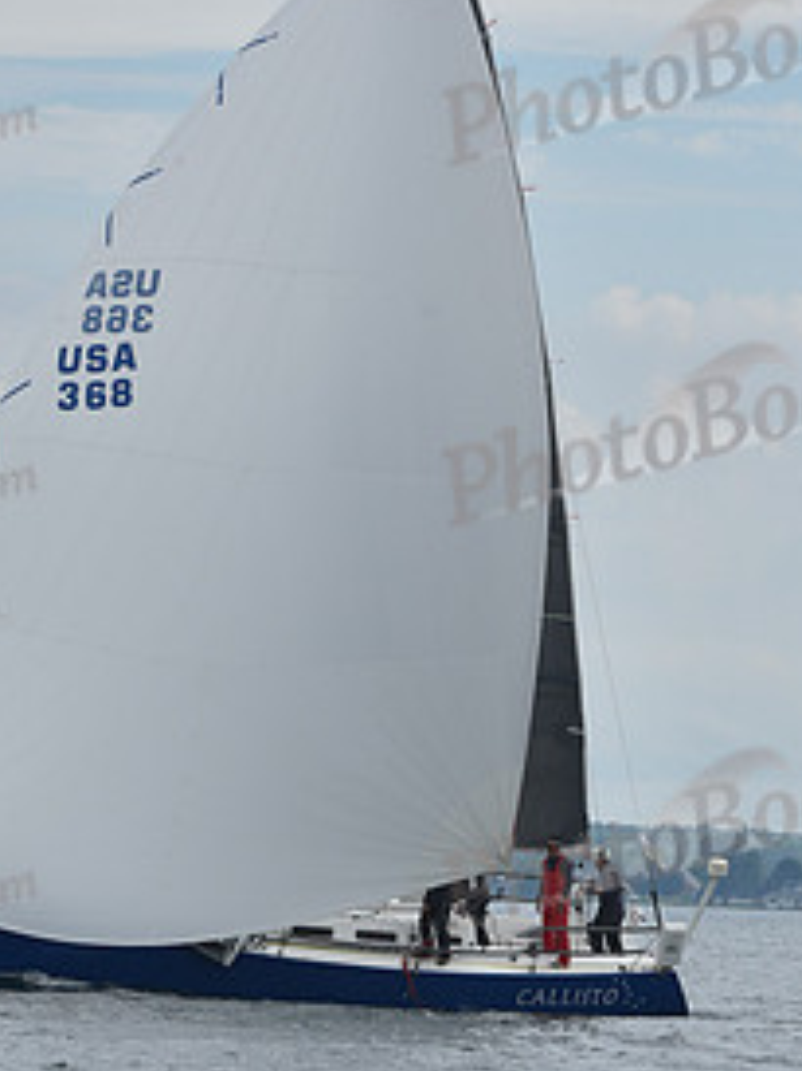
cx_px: 241
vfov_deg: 5.4
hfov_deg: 4.0
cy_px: 684
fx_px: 11355
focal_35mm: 367
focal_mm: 180
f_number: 10
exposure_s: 1/800
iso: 250
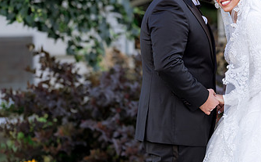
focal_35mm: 201
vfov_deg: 6.5
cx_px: 185
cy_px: 53
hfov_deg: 10.4
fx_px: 1425
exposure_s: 1/1250
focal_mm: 98
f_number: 2
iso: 200
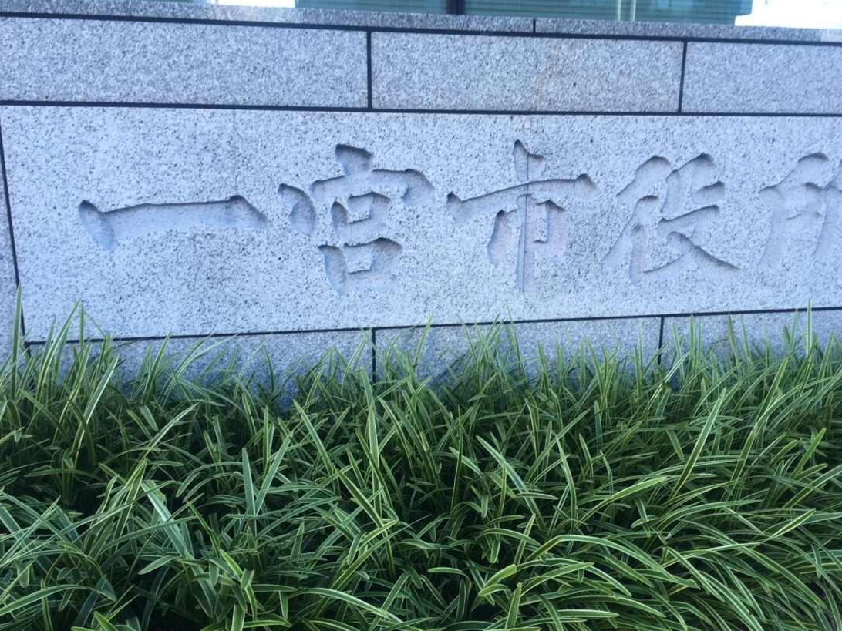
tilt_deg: -15.9
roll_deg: -1.1
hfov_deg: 53.8
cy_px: 341
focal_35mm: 34
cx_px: 470
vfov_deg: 41.8
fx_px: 827
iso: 32
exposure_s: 1/120
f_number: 2.2
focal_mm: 4.15
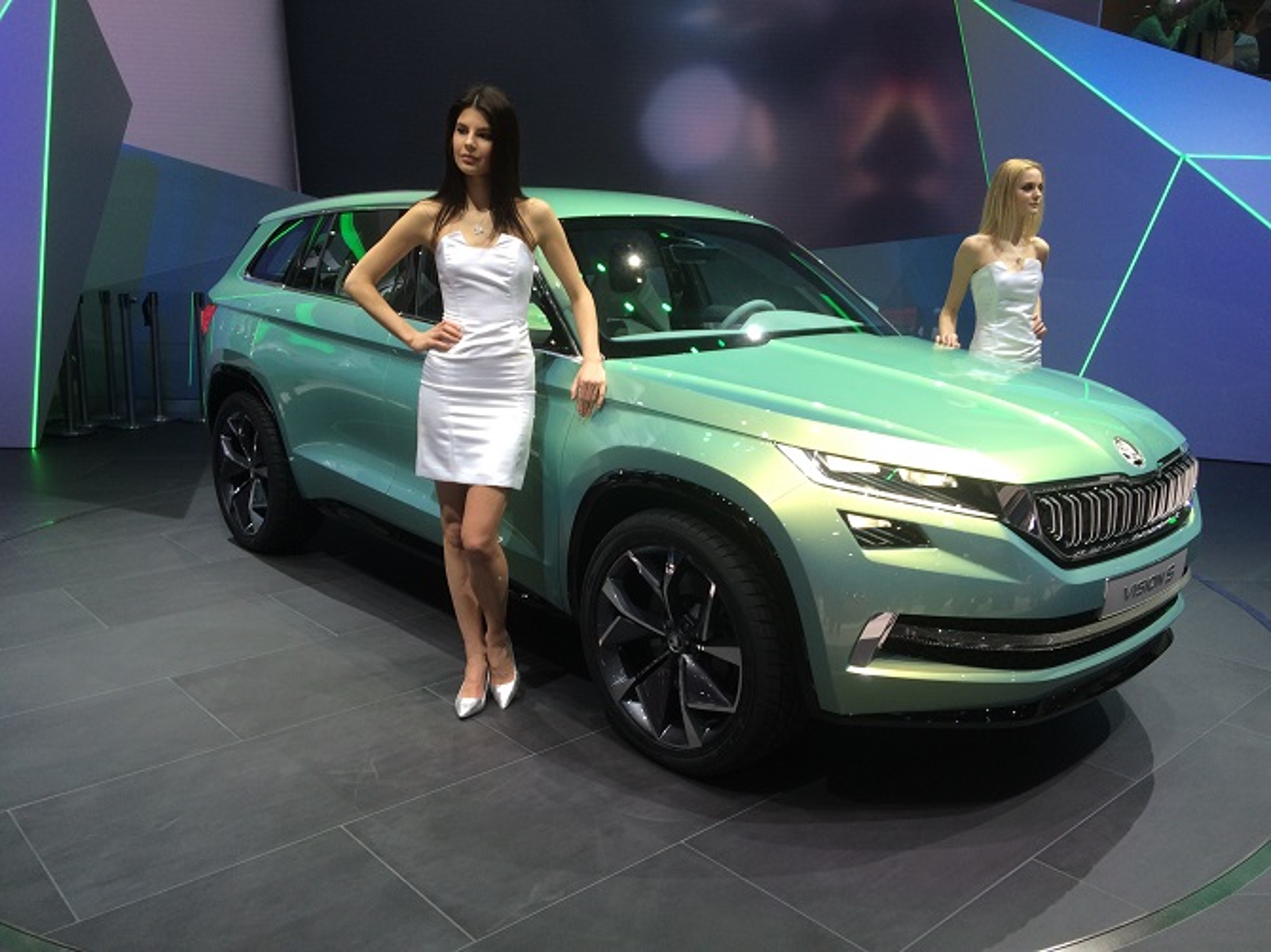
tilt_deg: -12.1
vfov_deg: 48.2
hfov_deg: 61.7
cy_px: 476
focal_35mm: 29
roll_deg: -0.2
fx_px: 1064
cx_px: 636
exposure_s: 1/129
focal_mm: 4.15
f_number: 2.2
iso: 32
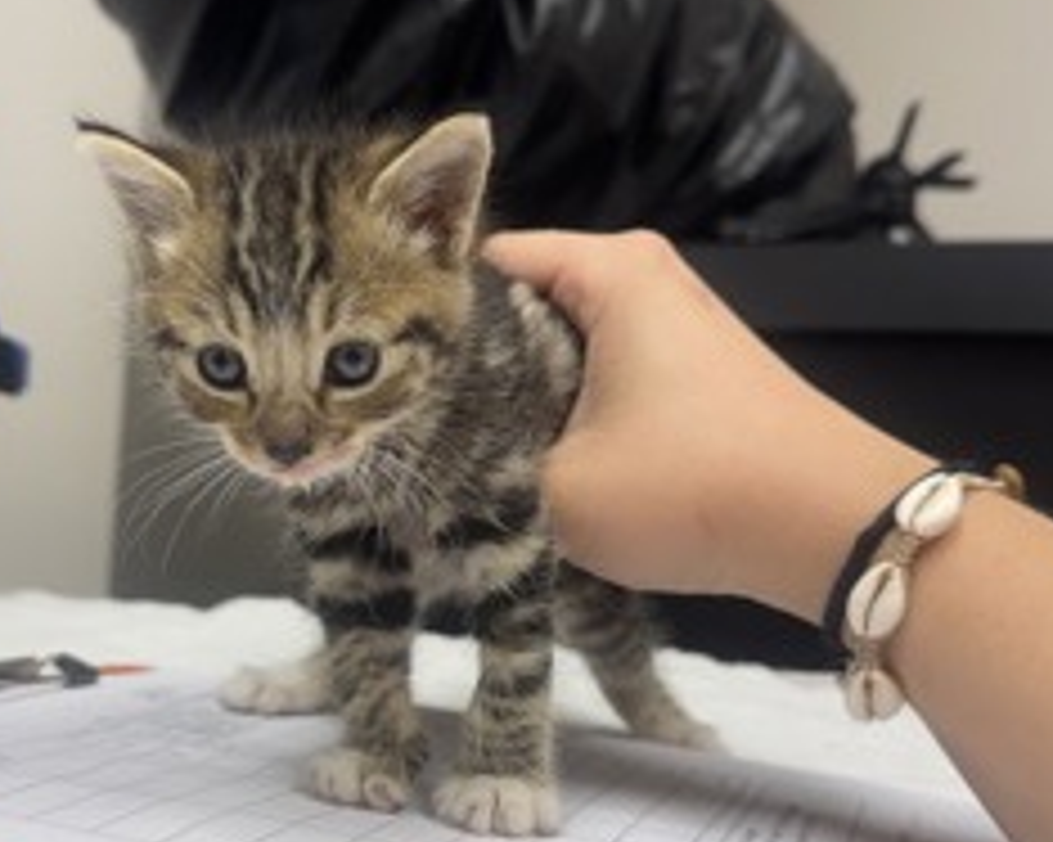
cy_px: 513
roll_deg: -5.5
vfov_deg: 35.5
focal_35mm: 42
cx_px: 376
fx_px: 1308
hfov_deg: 43.4
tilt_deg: -0.9
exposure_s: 1/120
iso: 80
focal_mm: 6.76
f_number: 1.78
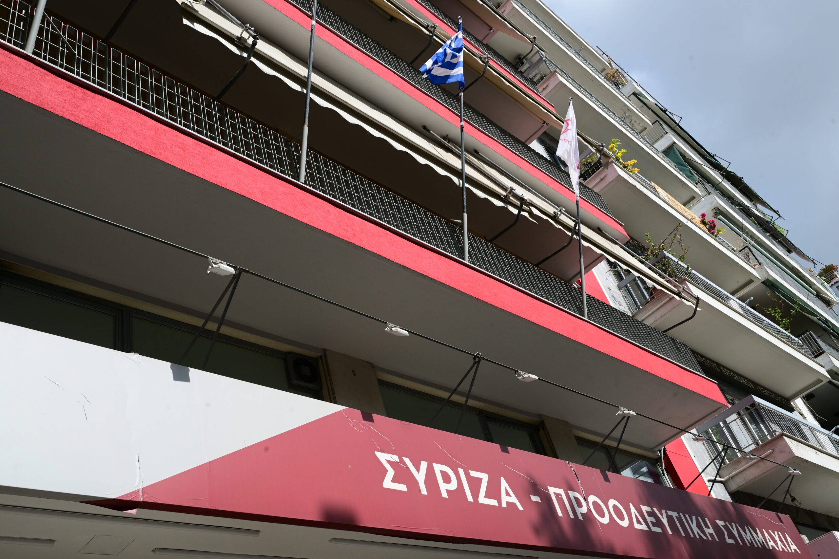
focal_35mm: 32
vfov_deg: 40.5
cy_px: 280
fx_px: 757
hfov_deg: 58.0
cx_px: 420
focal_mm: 32.5
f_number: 13
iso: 400
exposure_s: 1/500
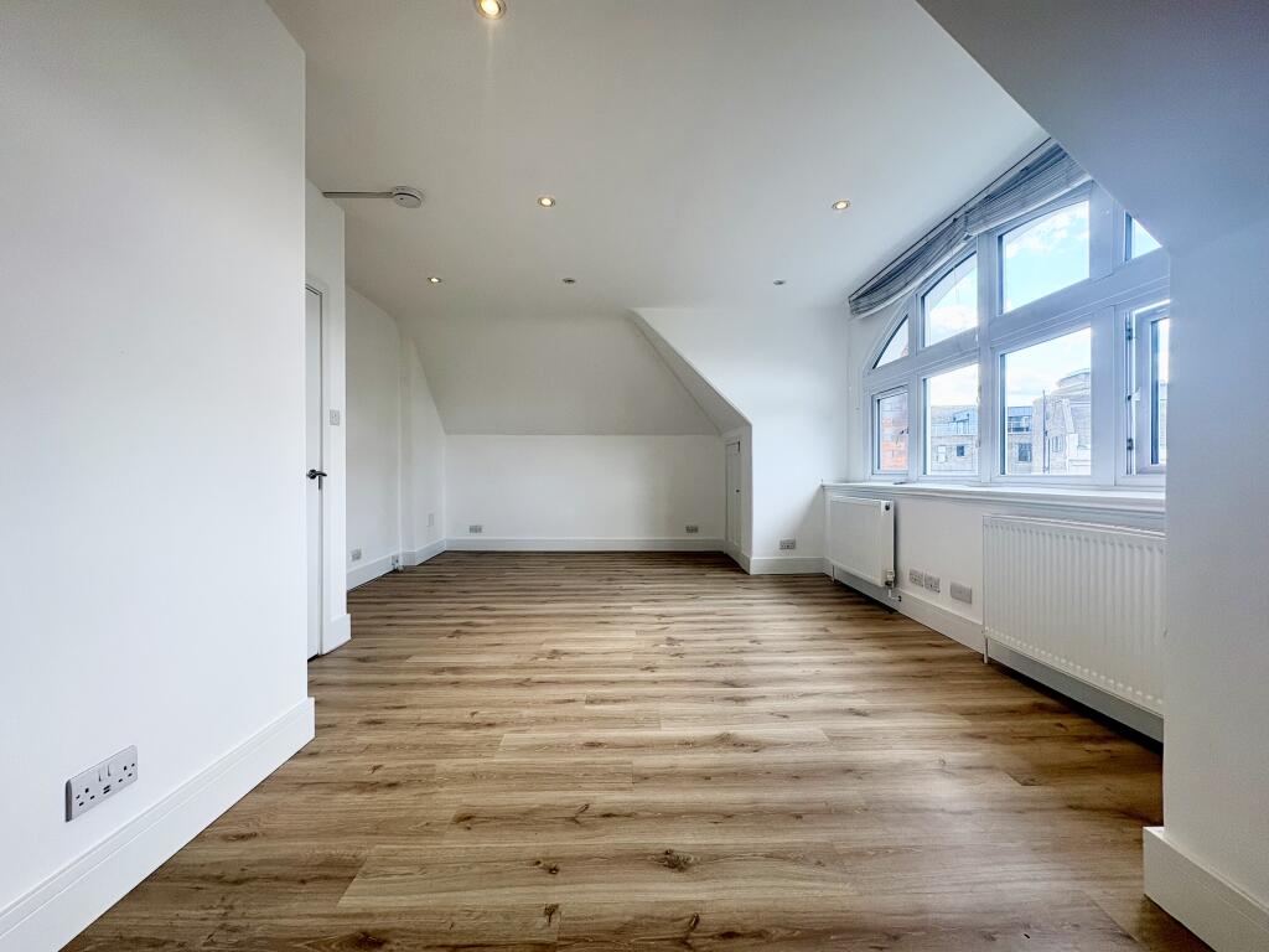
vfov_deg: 85.7
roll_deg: +0.3
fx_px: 513
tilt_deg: -0.1
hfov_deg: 102.1
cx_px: 634
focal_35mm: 14
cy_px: 476
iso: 50
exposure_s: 1/100
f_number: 2.2
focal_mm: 2.22
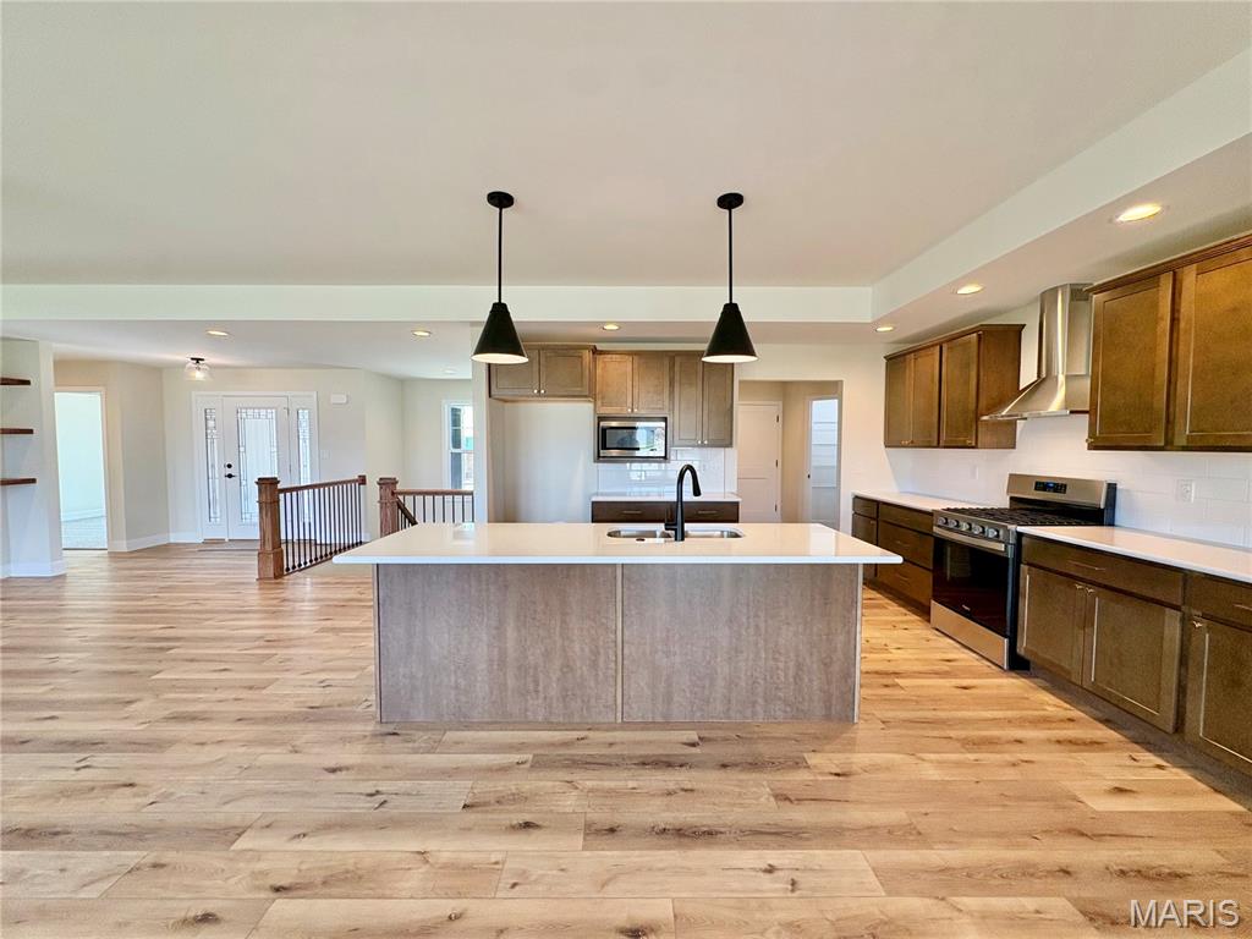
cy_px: 470
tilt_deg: -2.6
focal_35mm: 14
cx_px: 626
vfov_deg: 85.7
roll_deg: +0.5
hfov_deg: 102.1
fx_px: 506
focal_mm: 2.22
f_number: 2.2
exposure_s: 1/120
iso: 125
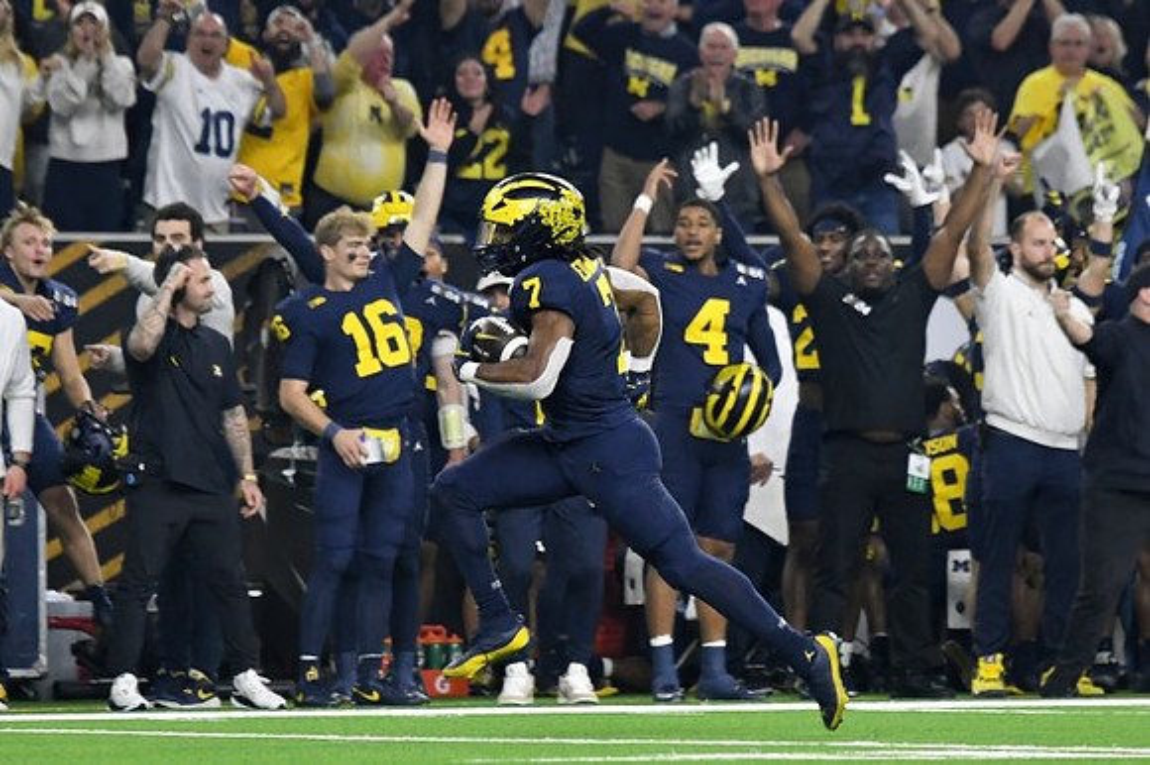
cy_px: 382
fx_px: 13409
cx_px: 575
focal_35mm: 420
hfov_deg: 4.9
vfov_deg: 3.3
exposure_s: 1/1000
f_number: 5.6
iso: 6400
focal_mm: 280
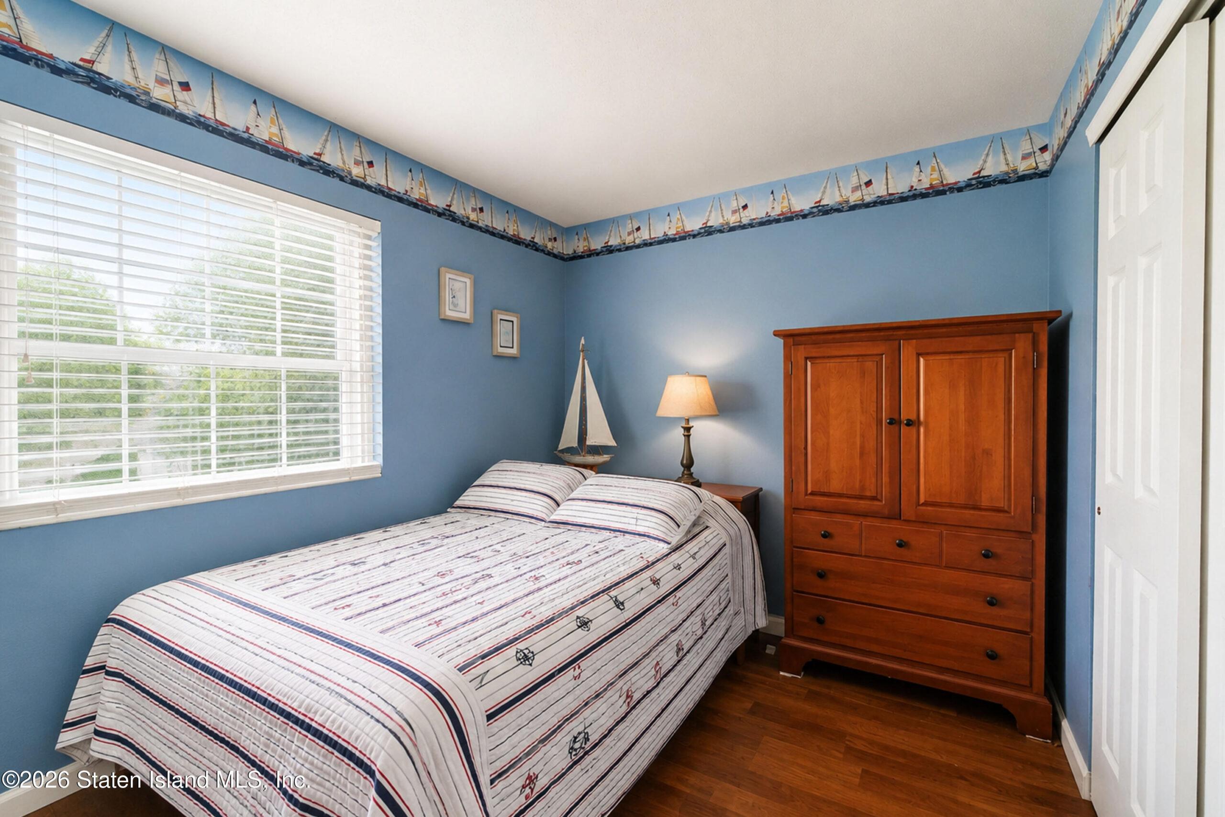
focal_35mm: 15
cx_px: 612
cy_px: 408
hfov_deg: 100.4
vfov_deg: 77.3
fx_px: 510
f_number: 6.4
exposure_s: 1/100
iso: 2000
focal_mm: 10
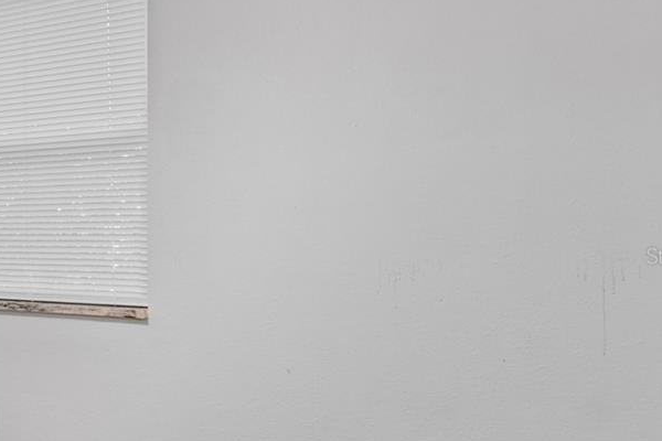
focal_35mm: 40
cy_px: 256
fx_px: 735
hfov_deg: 36.8
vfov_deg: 33.3
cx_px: -138
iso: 500
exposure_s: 1.3
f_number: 8
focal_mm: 10
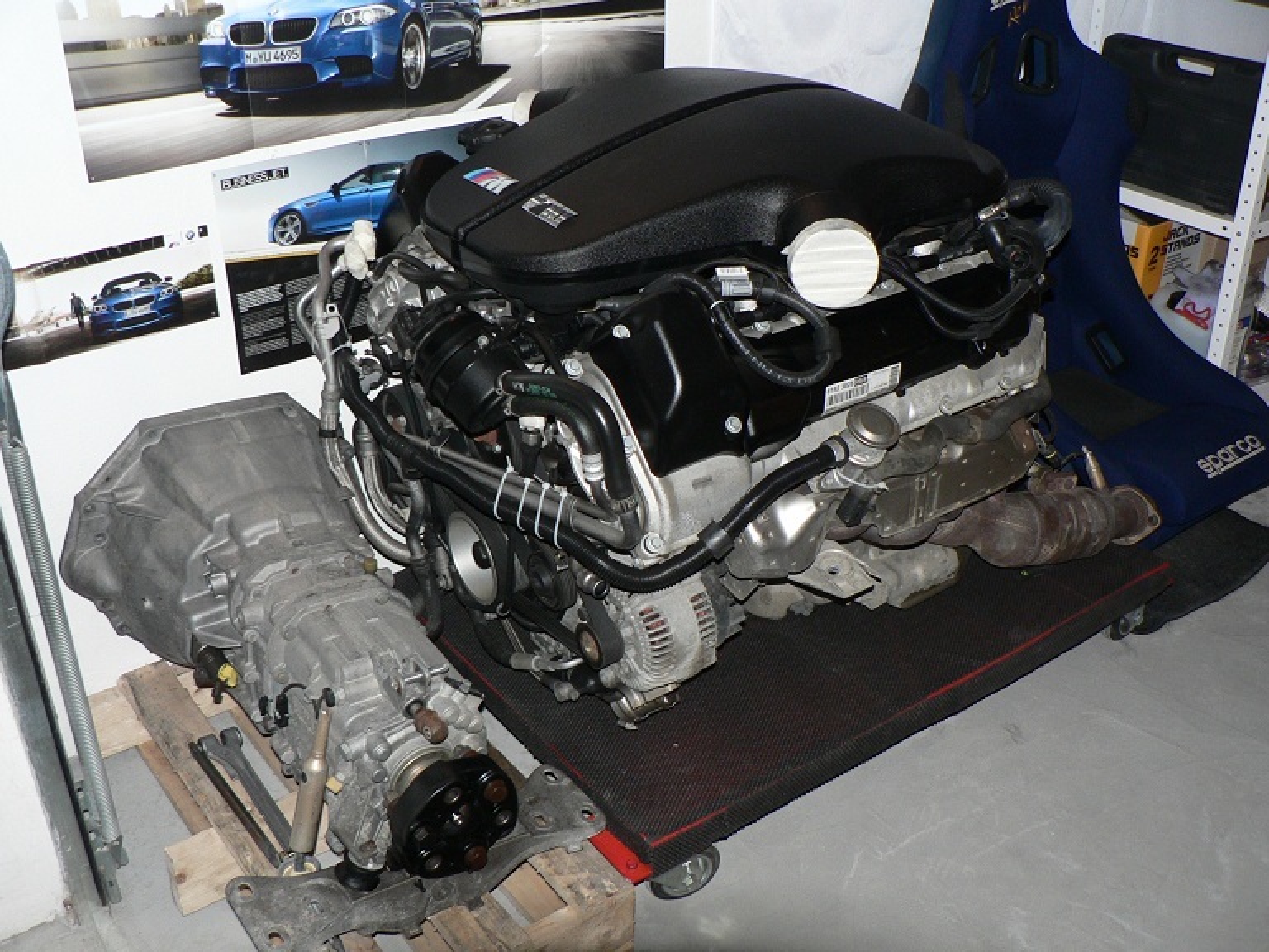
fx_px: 1320
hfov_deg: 51.4
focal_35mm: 36
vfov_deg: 39.7
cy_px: 476
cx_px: 634
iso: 150
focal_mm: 6
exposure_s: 1/60
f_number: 2.8
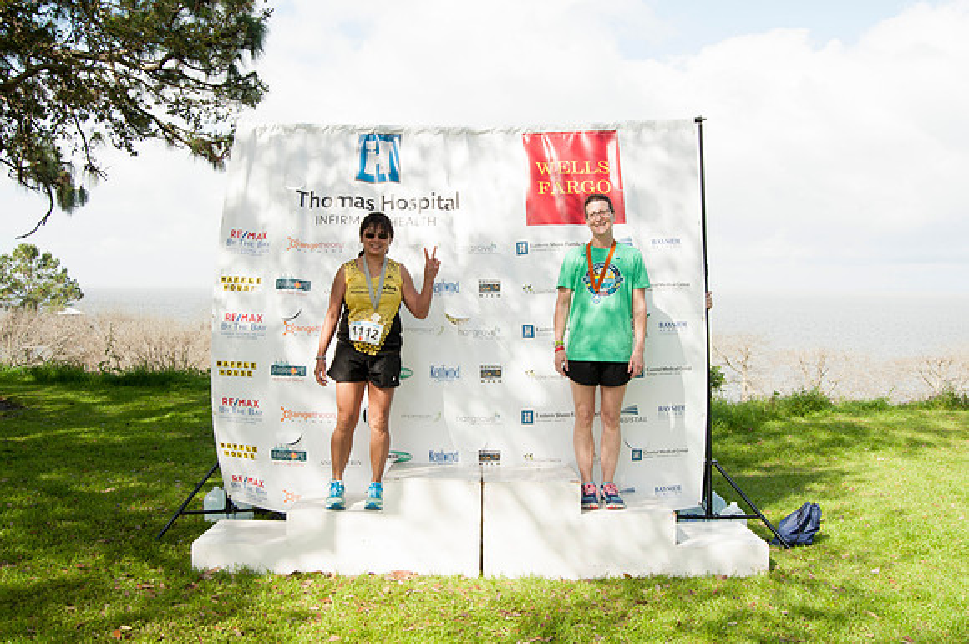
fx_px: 887
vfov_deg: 39.9
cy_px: 322
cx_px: 484
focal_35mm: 33
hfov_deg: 57.3
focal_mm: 22
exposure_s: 1/200
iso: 250
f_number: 9
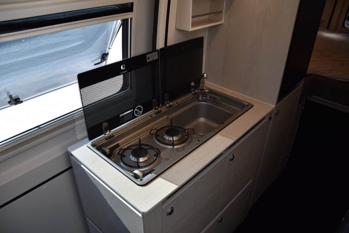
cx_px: 174
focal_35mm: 52
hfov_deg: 37.8
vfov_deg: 25.8
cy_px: 116
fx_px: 509
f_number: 4.5
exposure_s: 1/250
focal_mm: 35
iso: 200
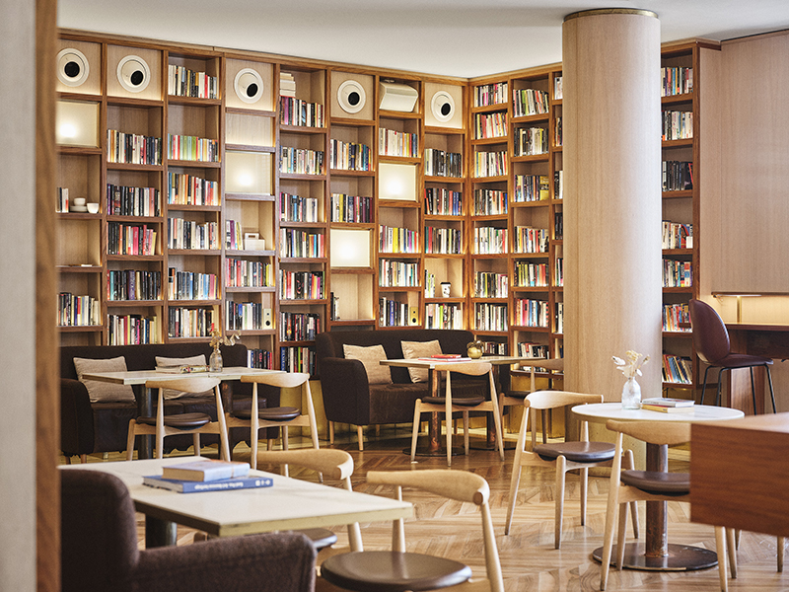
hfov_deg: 32.7
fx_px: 1345
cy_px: 296
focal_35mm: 59
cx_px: 394
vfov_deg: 24.8
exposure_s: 1/1.59
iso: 100
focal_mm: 75
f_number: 5.6
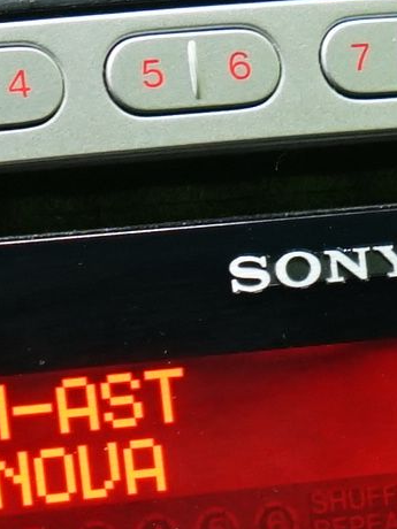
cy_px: 687
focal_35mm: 247
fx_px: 3777
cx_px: 14
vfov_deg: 7.9
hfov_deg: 6.0
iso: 1250
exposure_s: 1/20
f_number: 5
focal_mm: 30
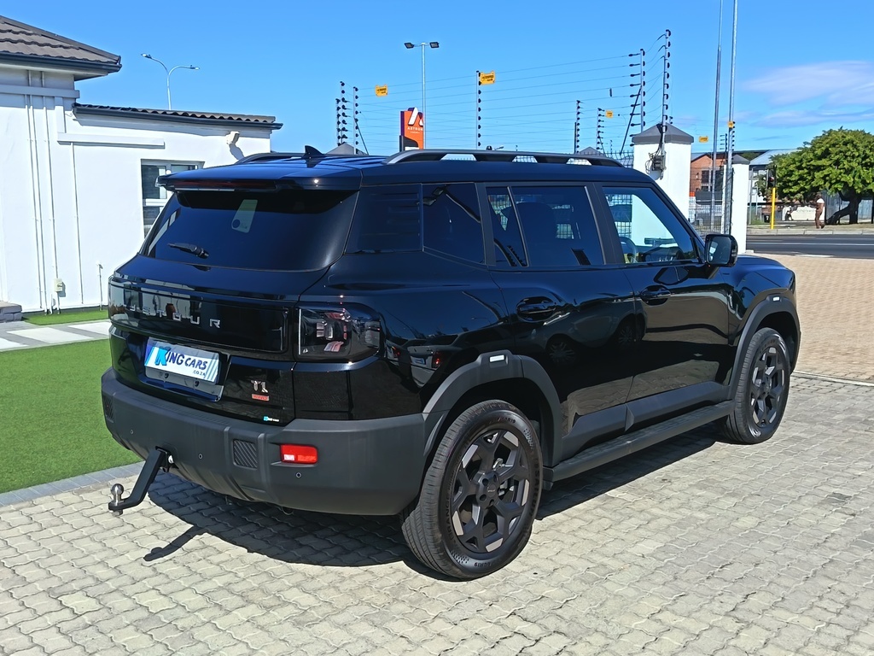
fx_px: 909
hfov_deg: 51.4
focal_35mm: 36
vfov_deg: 39.7
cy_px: 328
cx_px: 437
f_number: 1.75
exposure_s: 1/938
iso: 100
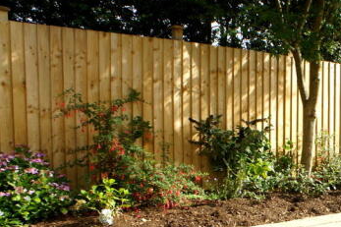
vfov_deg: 26.0
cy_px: 184
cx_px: 321
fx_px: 483
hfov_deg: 36.0
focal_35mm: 51
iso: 200
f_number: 7.1
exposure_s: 1/200
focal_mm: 18
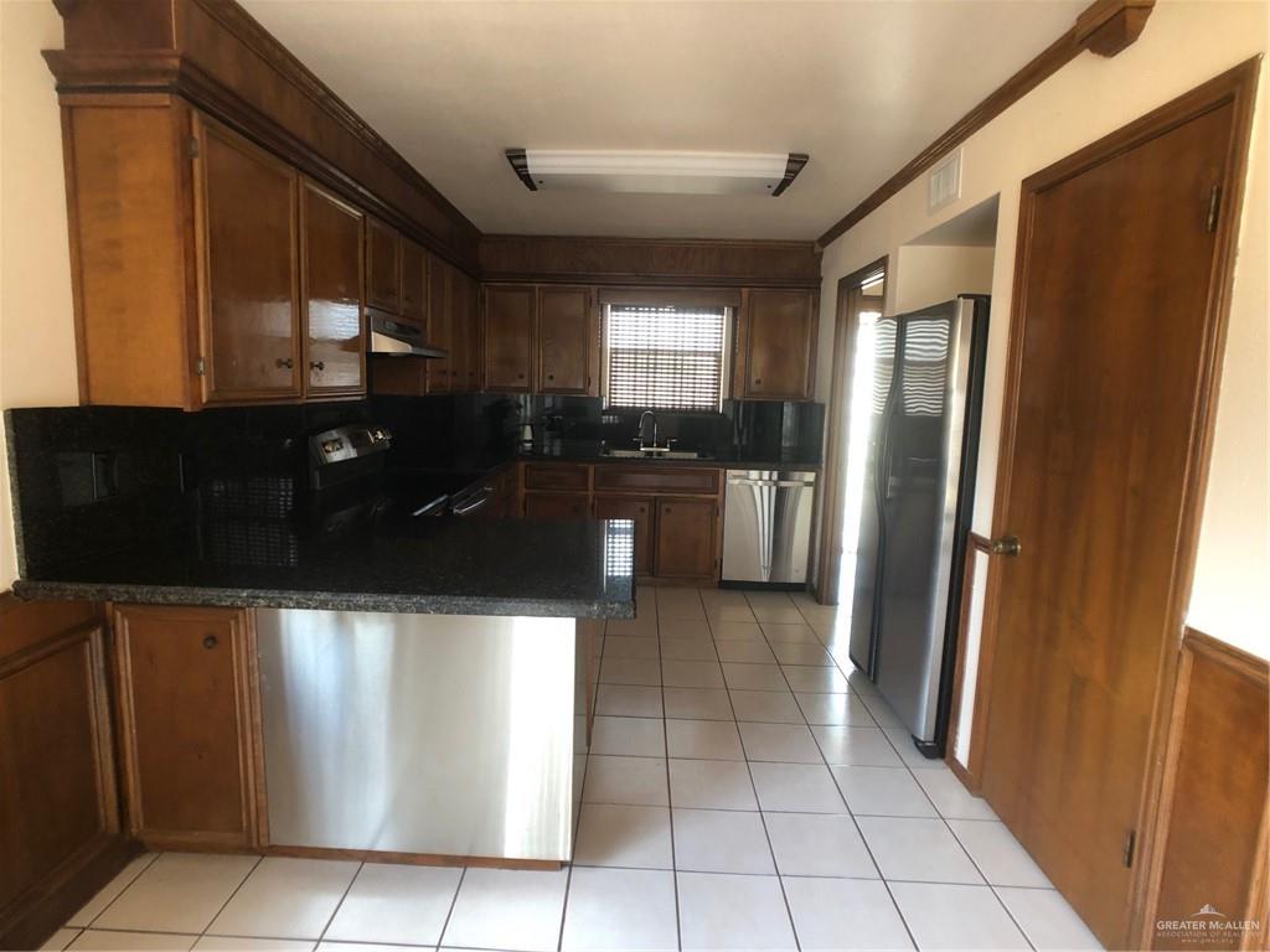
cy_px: 476
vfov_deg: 49.7
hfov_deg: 63.4
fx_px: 1027
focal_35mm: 28
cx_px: 635
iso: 40
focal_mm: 4
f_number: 1.8
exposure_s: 1/15
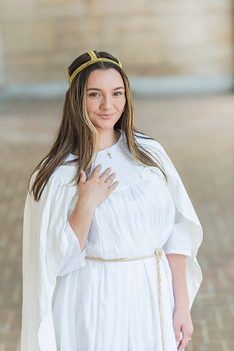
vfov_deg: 13.2
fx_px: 1511
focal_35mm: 155
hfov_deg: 8.9
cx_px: 117
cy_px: 176
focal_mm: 155
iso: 320
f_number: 3.5
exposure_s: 1/200
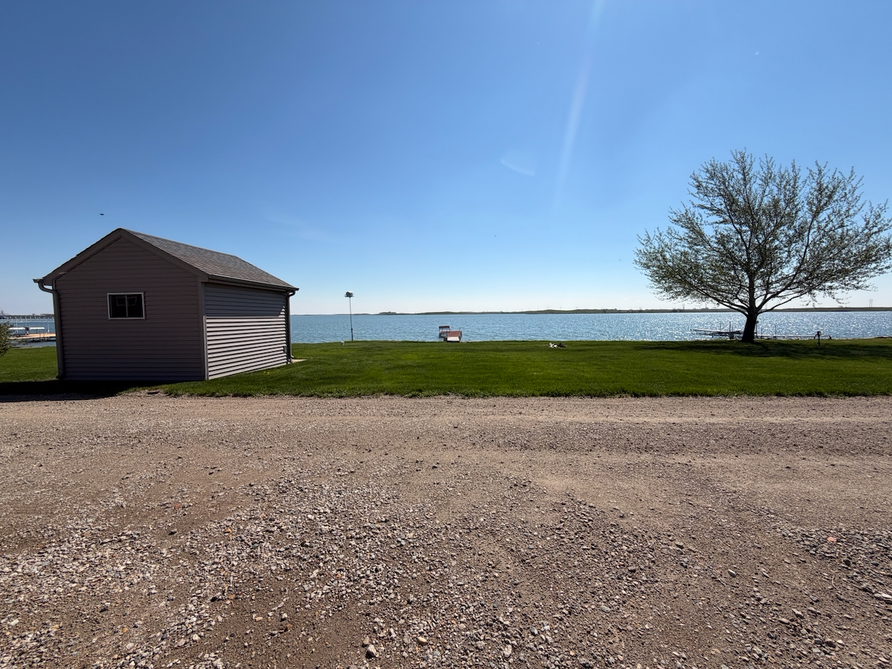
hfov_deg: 102.1
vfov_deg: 85.7
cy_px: 334
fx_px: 361
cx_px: 446
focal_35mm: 14
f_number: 2.2
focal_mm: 2.22
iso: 20
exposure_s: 1/1534
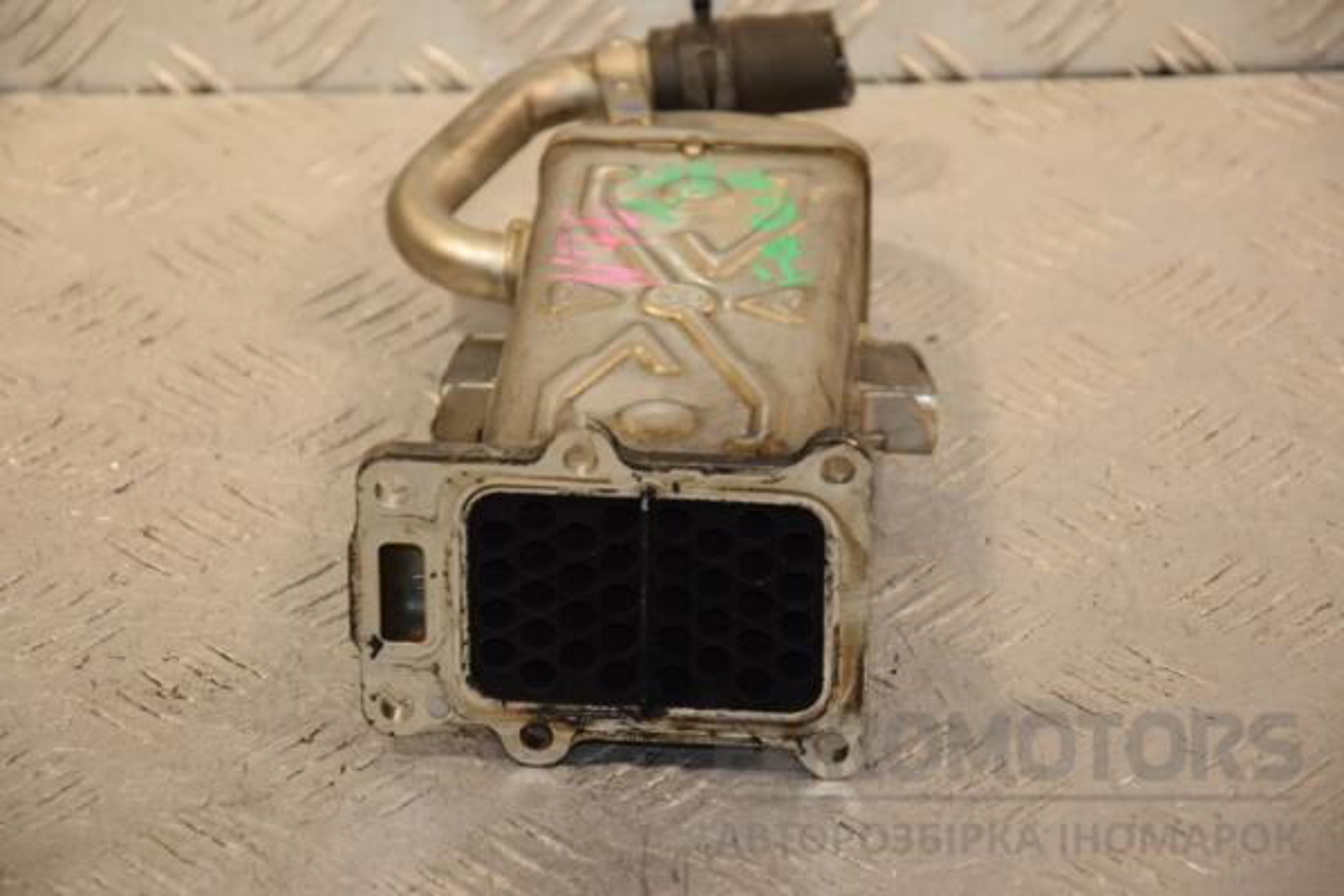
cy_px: 448
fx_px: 5488
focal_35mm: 147
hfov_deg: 14.0
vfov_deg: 9.3
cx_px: 672
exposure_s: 1/160
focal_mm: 98
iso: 800
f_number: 5.6
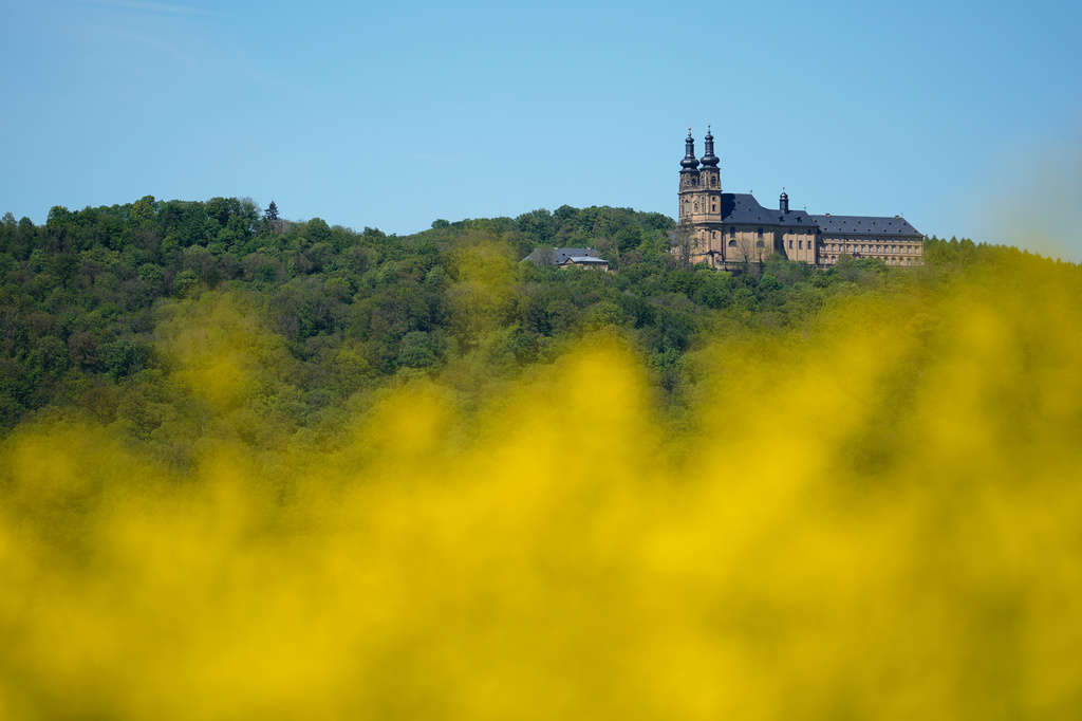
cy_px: 360
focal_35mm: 225
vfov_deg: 6.1
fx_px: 6760
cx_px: 541
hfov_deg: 9.2
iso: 50
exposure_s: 1/2500
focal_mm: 150
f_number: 2
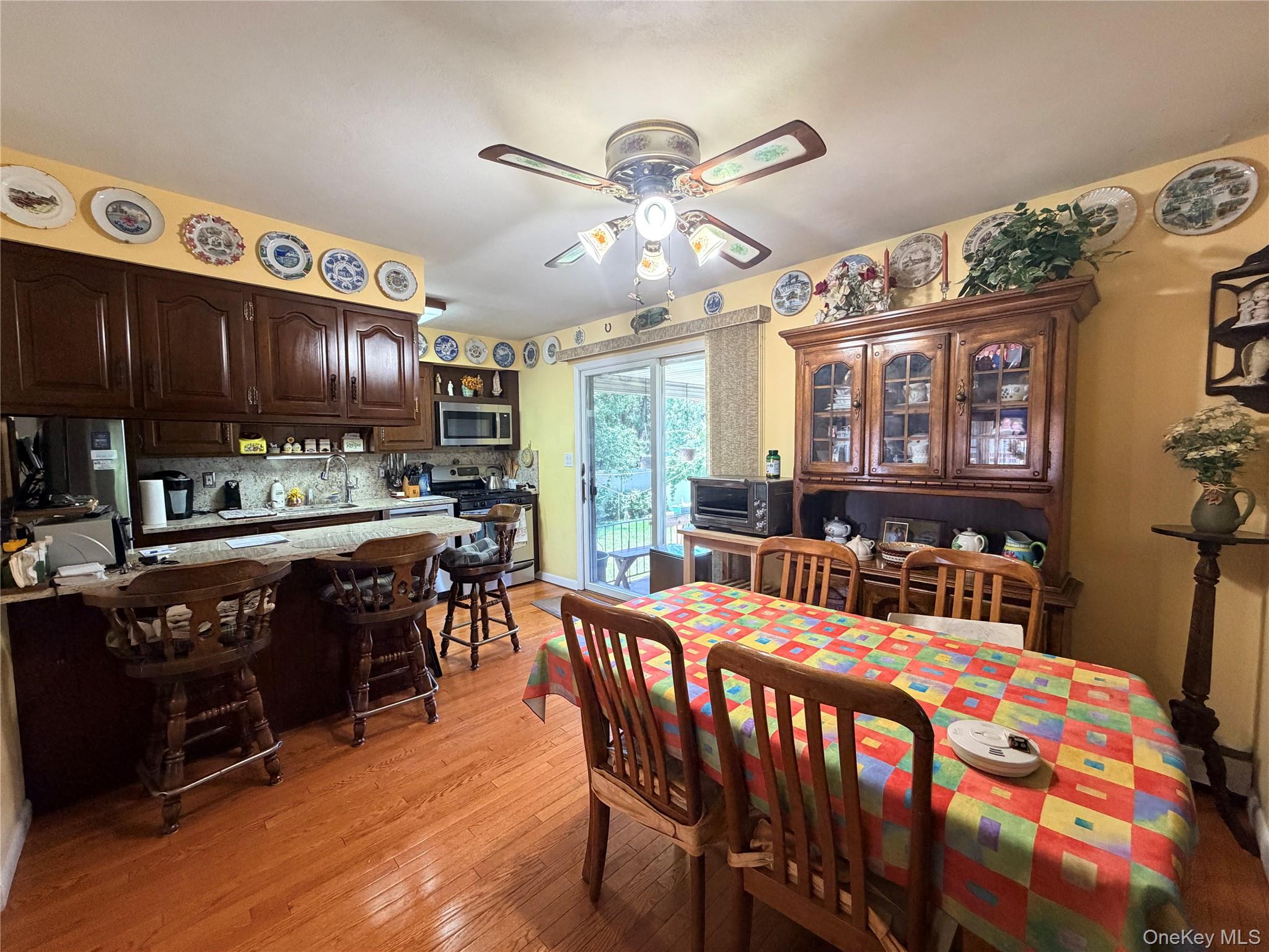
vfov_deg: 85.7
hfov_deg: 102.1
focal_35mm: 14
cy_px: 476
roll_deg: +1.0
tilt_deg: -3.4
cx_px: 634
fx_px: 513
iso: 400
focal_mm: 2.22
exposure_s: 1/60
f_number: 2.2
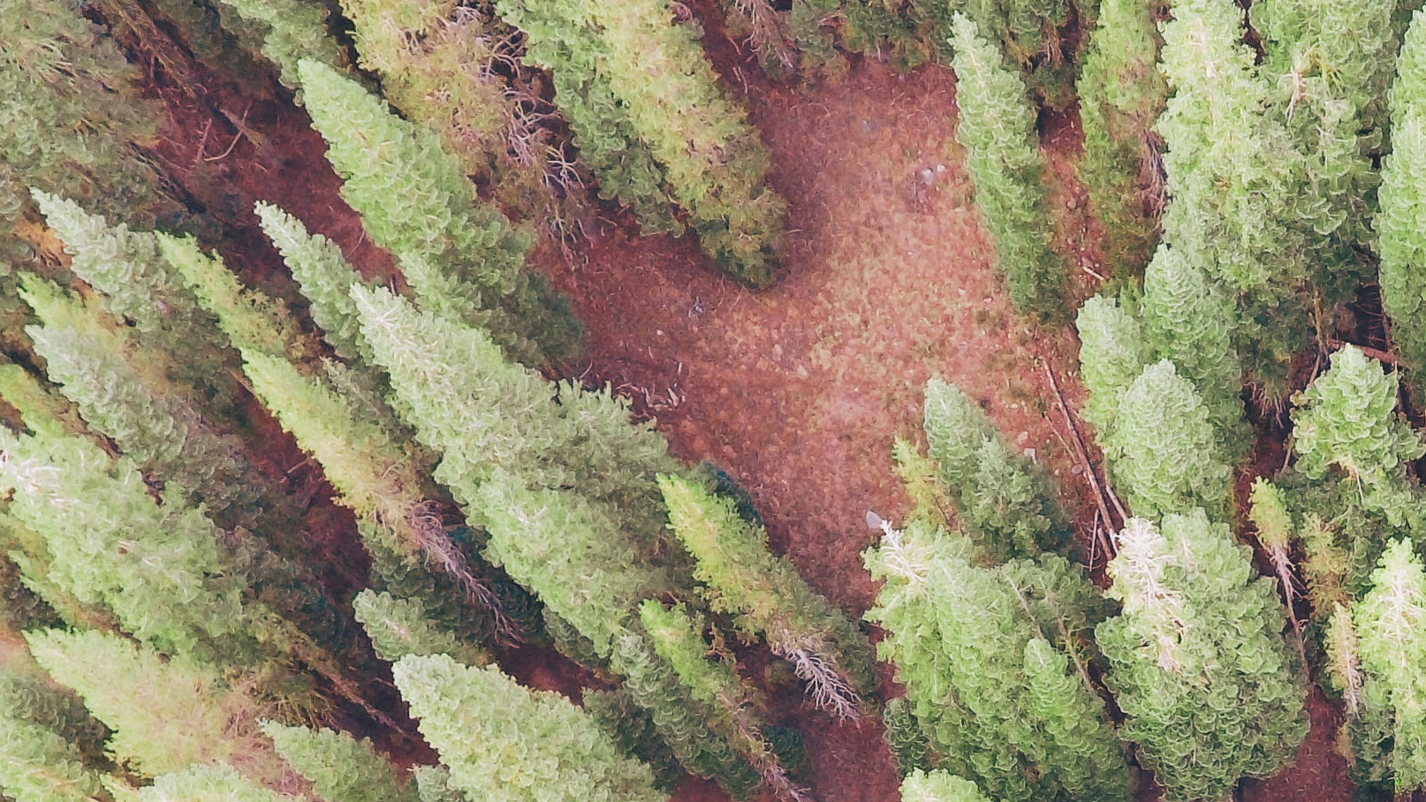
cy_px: 1316
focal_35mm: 54
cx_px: 1487
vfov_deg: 18.7
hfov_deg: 34.4
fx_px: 2042
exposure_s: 1/25
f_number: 2.8
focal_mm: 3.61
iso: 227
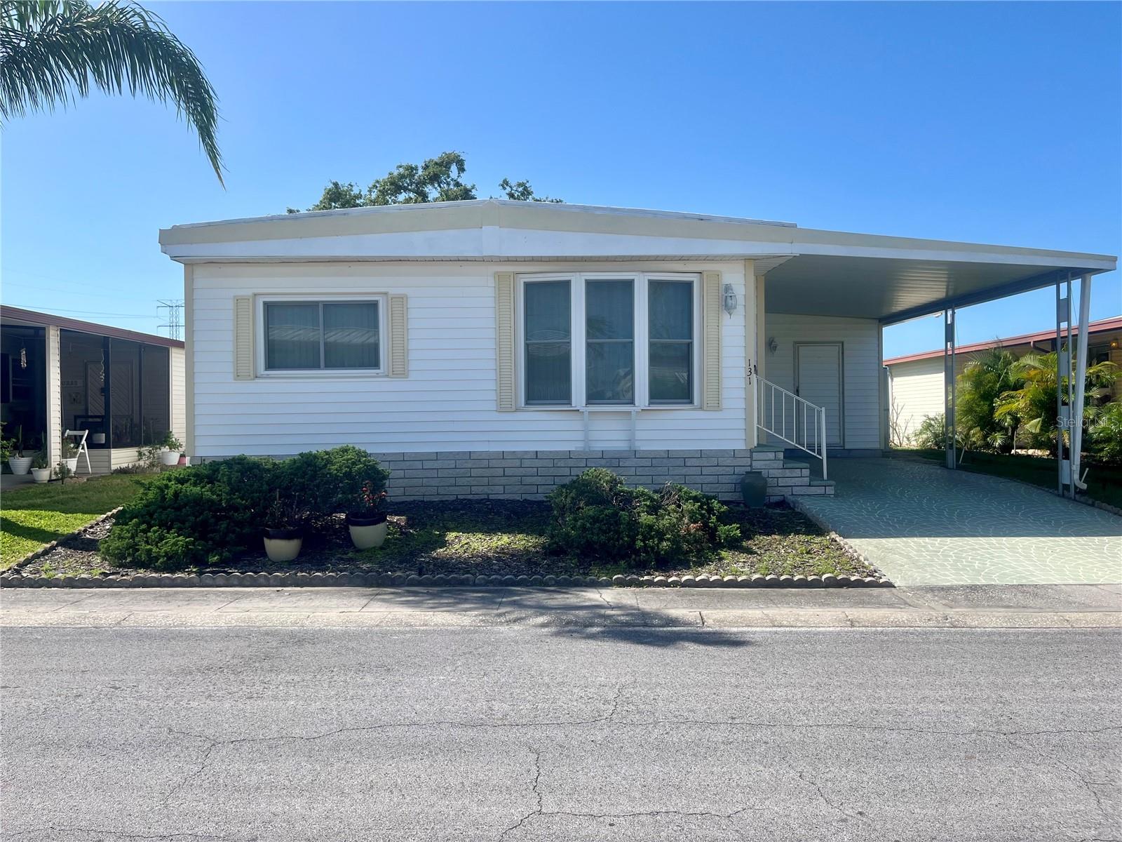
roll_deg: +0.7
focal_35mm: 26
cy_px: 421
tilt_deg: -0.9
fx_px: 843
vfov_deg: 53.1
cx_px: 561
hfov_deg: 67.3
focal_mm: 5.1
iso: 50
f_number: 1.6
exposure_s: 1/2967
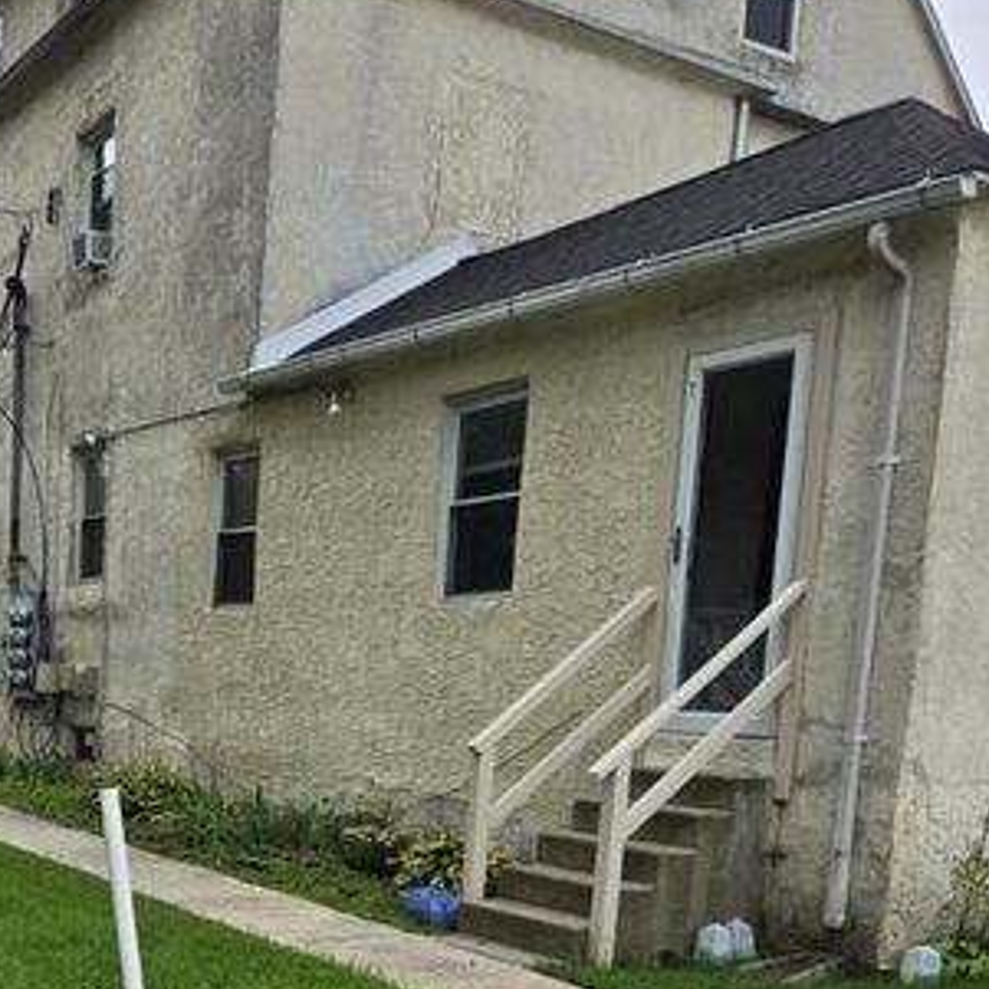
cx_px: 243
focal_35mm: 45
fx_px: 1455
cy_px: 892
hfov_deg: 36.6
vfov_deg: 35.3
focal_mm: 5.4
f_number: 1.8
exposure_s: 1/1111
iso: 25
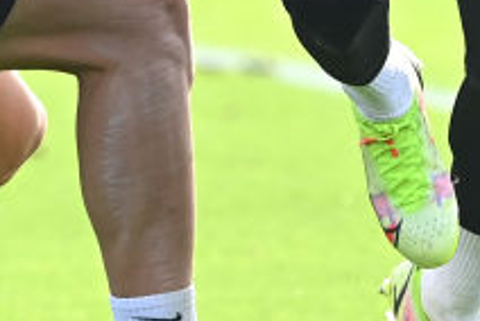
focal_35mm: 1930
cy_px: -200
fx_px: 25769
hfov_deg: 1.1
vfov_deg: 0.7
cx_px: 181
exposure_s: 1/2000
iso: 1000
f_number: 5
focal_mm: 400
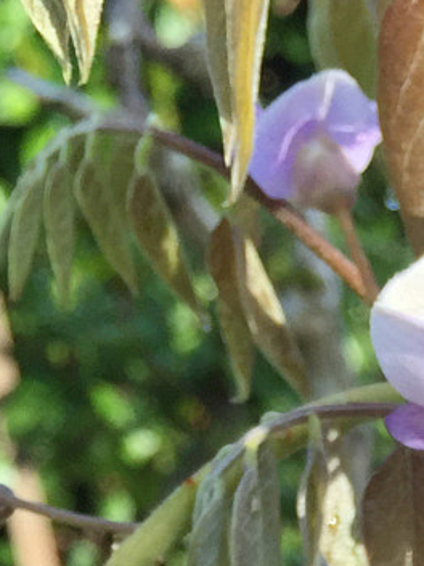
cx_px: 657
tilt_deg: -37.4
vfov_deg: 13.0
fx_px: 2156
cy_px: 1126
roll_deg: +1.8
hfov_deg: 10.8
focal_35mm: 132
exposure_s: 1/341
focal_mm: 4.15
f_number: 2.2
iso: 32
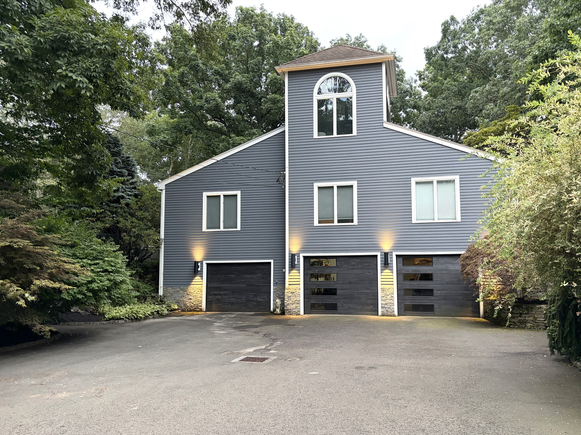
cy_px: 230
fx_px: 470
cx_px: 310
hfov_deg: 63.4
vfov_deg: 49.7
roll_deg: +0.9
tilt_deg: +5.5
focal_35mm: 28
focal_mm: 5.96
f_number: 1.6
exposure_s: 1/60
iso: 250
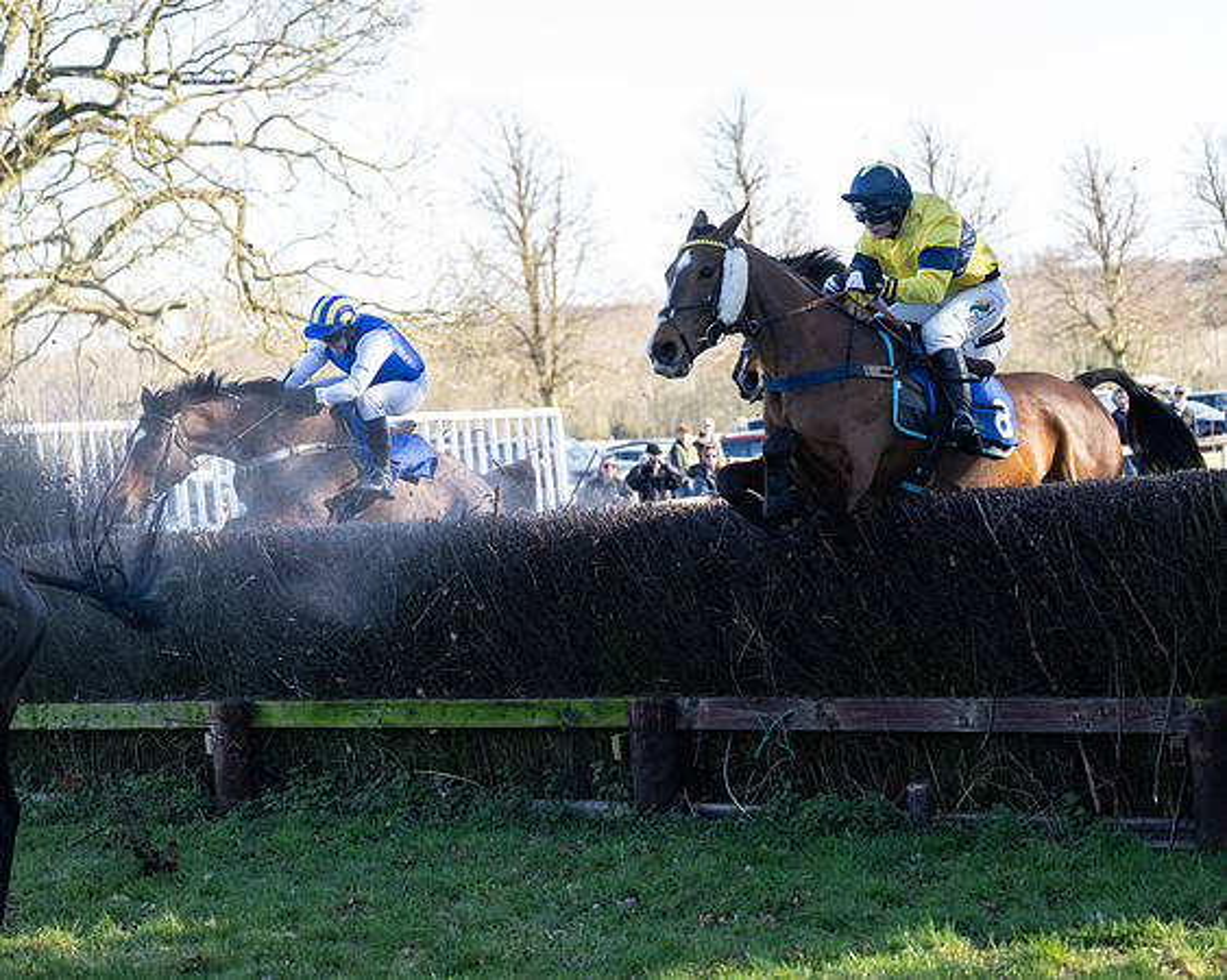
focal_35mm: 81
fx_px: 2954
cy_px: 496
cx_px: 472
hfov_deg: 23.4
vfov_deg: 18.8
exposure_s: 1/1600
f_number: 2.8
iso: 800
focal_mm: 70
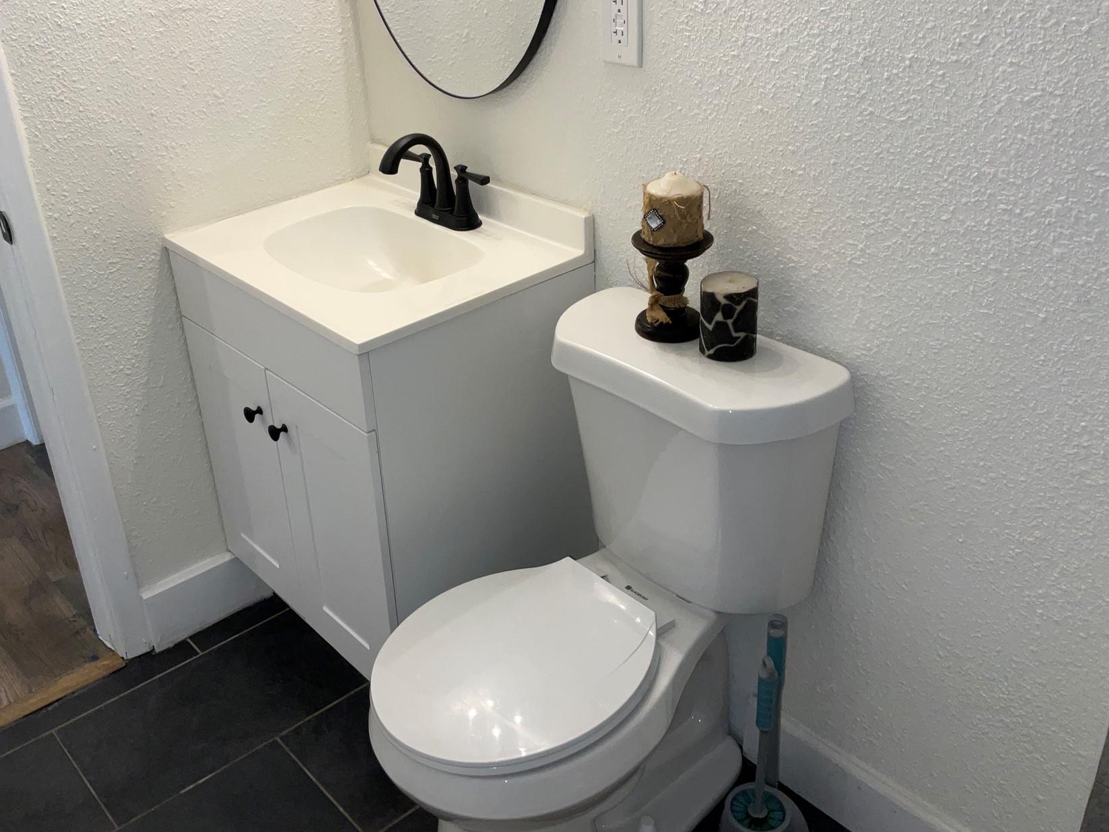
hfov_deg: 51.2
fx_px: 1153
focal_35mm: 36
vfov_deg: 39.6
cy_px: 360
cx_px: 469
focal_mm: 3
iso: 25
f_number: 1.8
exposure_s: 1/60
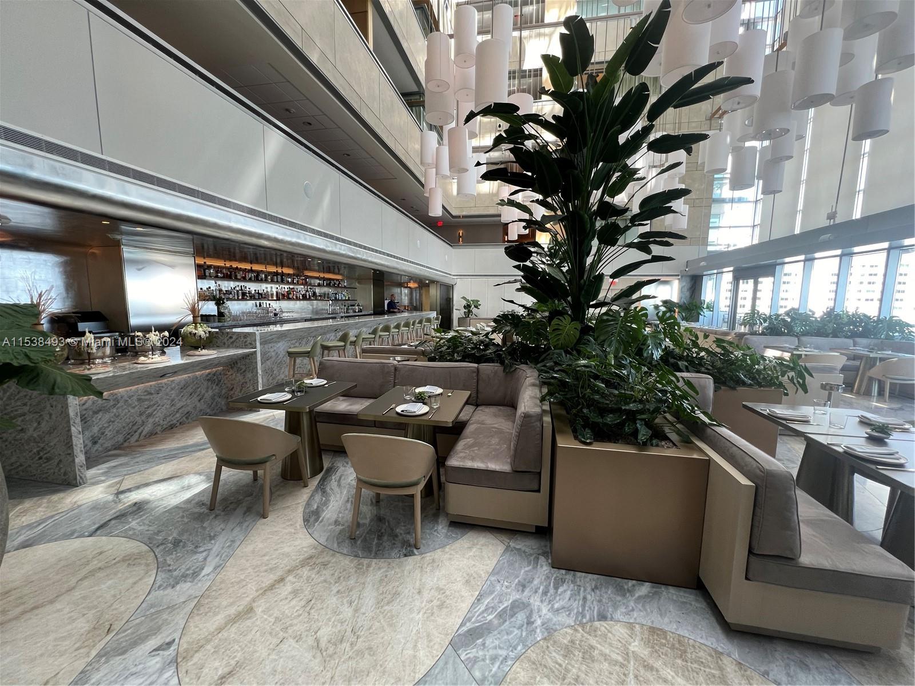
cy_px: 343
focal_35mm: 13
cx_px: 458
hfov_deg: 106.2
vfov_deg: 89.9
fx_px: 344
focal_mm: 1.57
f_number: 1.8
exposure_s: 1/120
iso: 125
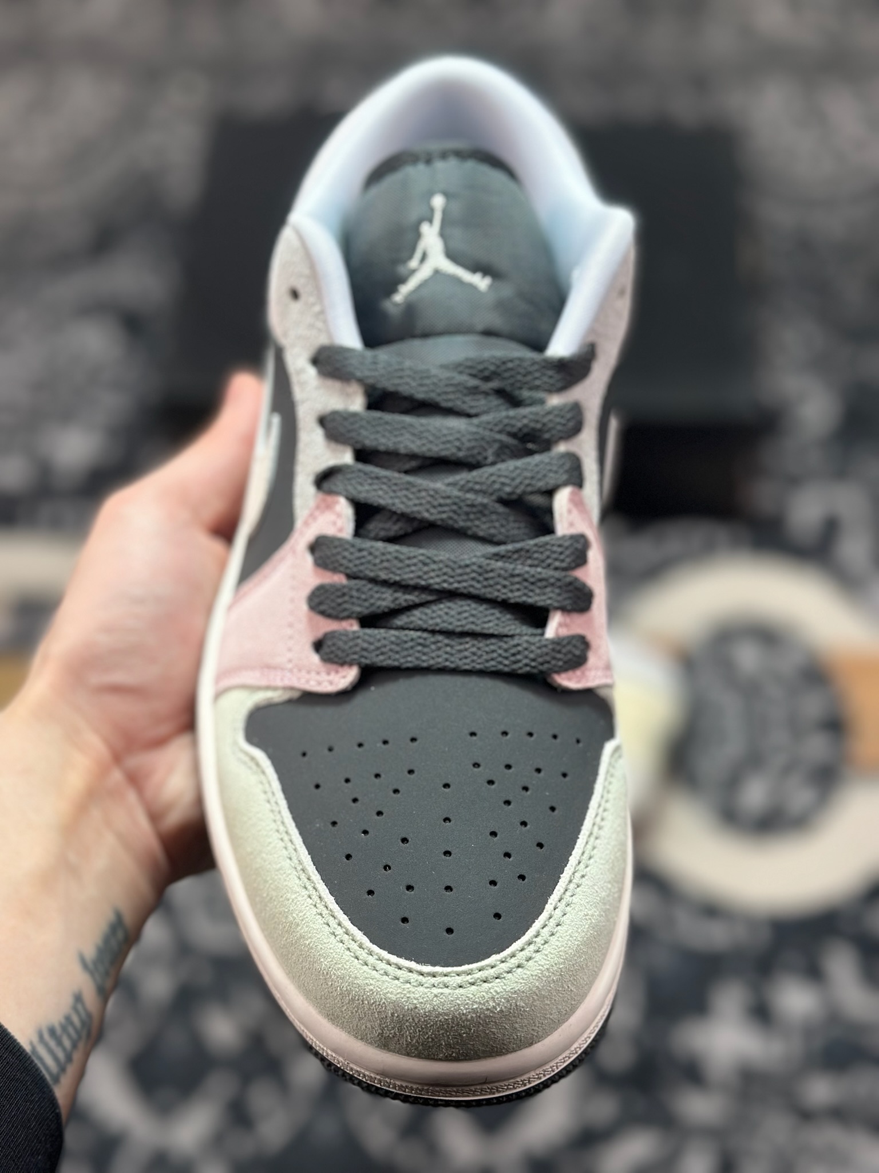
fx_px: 1625
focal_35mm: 48
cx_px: 440
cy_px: 586
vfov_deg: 39.7
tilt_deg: -56.7
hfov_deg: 30.3
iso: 80
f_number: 1.78
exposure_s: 1/612
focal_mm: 6.86
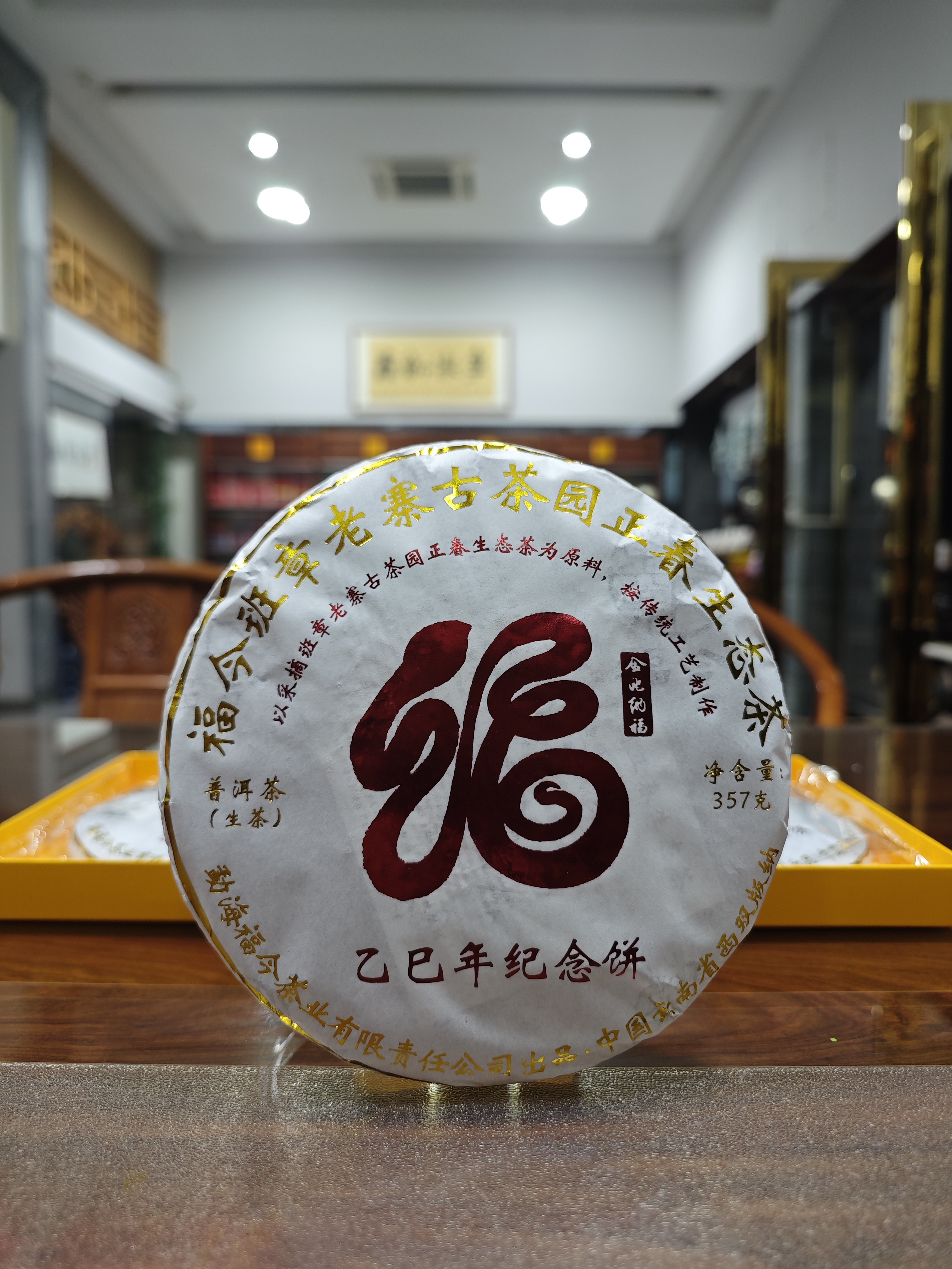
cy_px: 634
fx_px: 843
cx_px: 476
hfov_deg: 58.9
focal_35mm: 23
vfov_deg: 73.9
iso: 320
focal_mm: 8.7
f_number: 1.9
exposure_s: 1/110
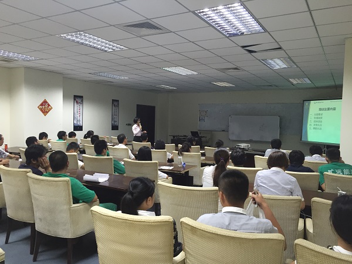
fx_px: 295
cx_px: 176
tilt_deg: -3.1
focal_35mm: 29
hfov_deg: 61.7
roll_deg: -2.2
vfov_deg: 48.2
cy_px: 132
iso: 125
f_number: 2.2
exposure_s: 1/33
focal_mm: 4.15
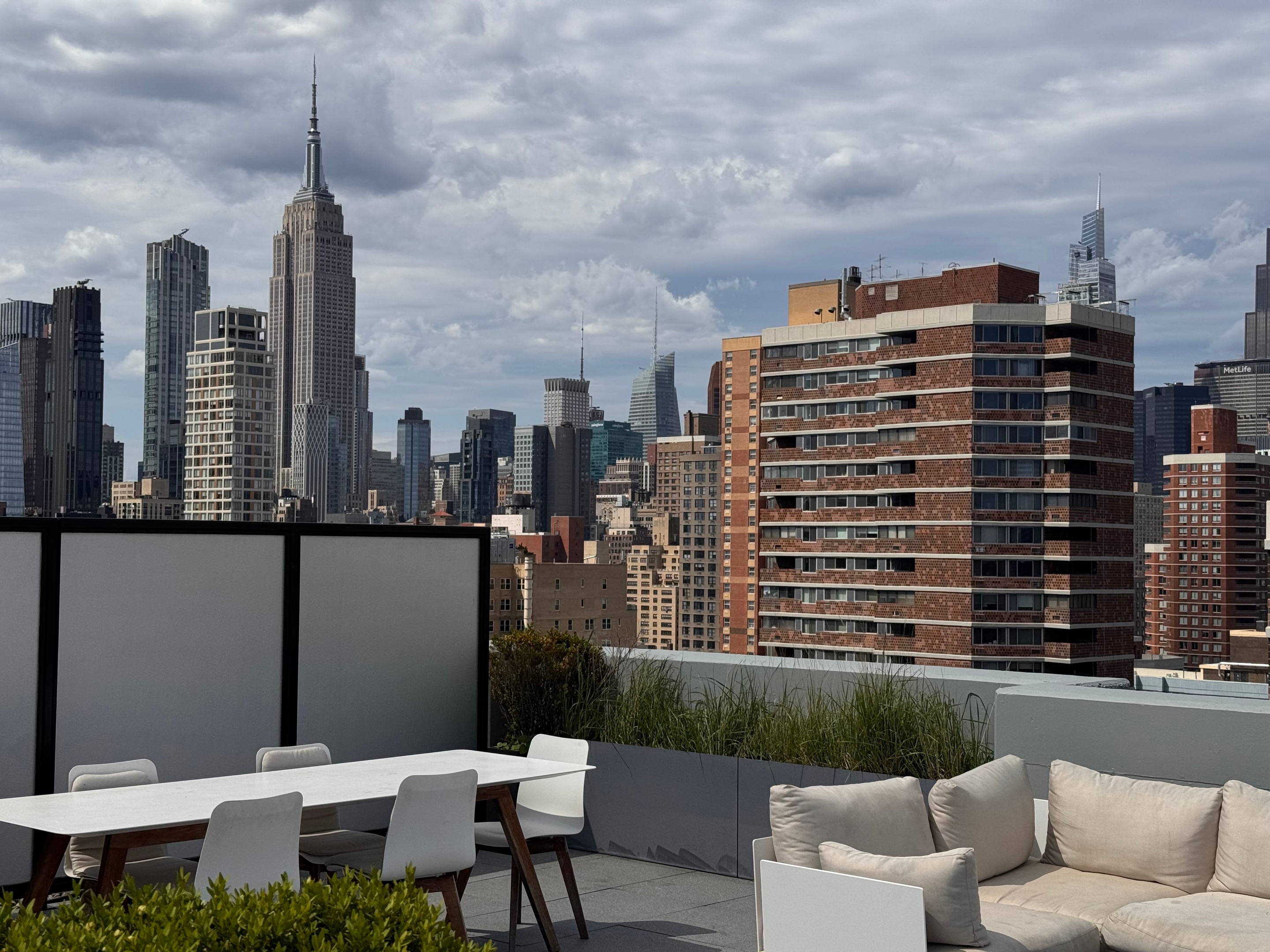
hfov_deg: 39.7
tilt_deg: +2.0
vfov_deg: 30.3
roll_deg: -0.5
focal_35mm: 48
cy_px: 476
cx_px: 635
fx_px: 1761
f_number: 1.78
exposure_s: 1/9009
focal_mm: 6.76
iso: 64
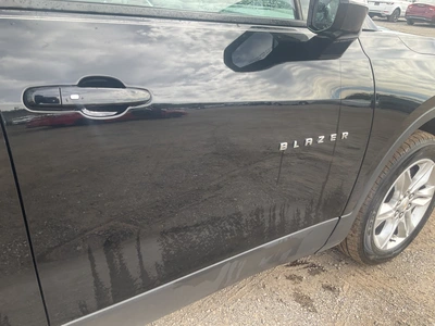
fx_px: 364
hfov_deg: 61.7
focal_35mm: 29
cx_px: 218
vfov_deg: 48.2
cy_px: 163
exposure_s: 1/197
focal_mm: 3
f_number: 1.8
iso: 20
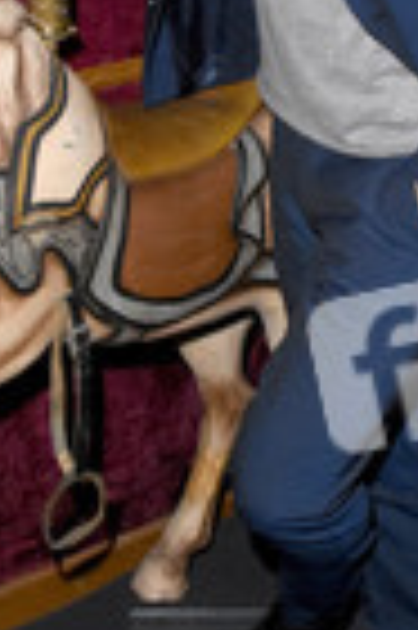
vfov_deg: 23.3
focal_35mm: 86
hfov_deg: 15.8
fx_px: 1501
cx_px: 130
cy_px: 122
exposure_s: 1/60
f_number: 6.3
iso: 5000
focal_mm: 20
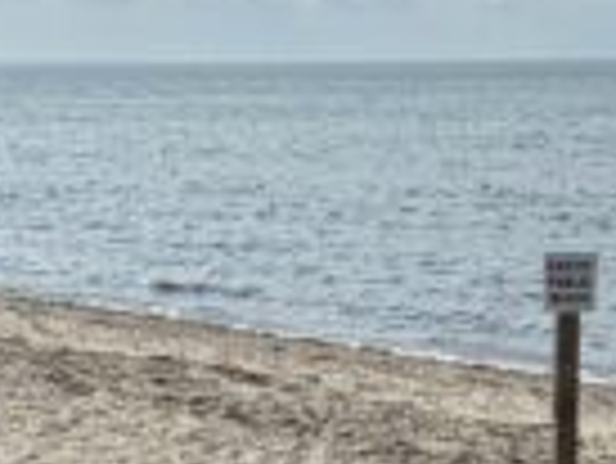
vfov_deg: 7.6
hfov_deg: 10.1
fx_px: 3455
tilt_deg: -8.3
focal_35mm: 194
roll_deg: +0.1
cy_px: 545
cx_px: 4
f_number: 1.6
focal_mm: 5.96
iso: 50
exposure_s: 1/10989
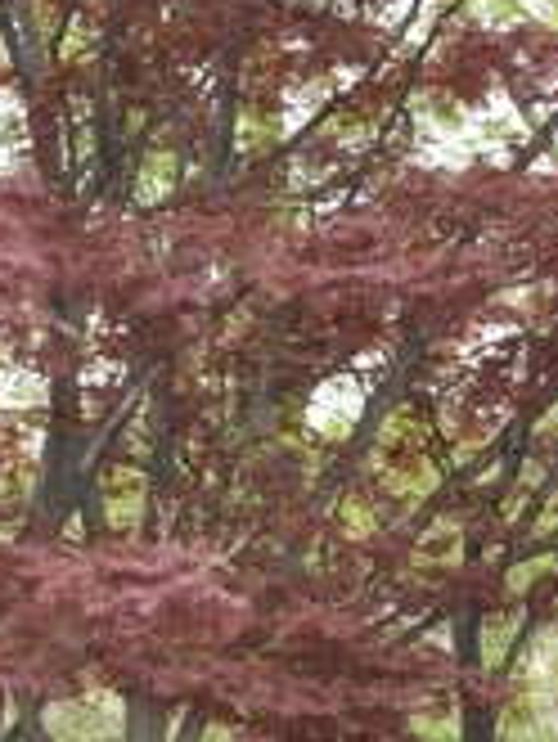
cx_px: -122
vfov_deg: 13.3
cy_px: 27
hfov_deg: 10.0
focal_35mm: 146
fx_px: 3141
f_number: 6.3
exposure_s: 1/200
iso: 200
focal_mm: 21
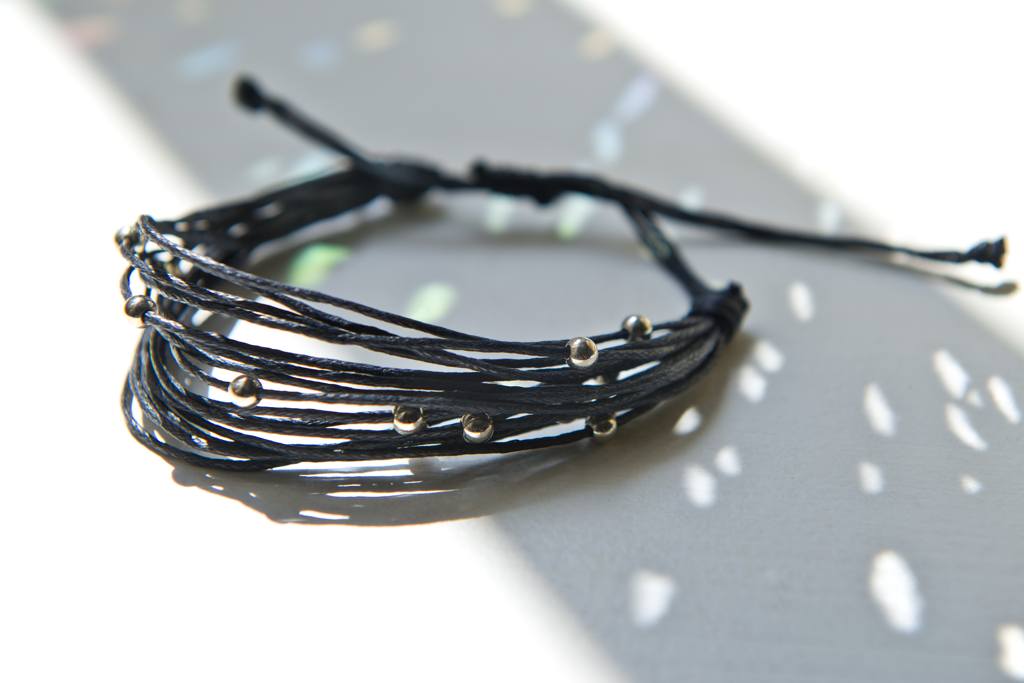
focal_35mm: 70
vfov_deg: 19.5
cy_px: 342
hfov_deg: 28.8
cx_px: 512
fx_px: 1992
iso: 100
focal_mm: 70
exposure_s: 1/400
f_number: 5.6
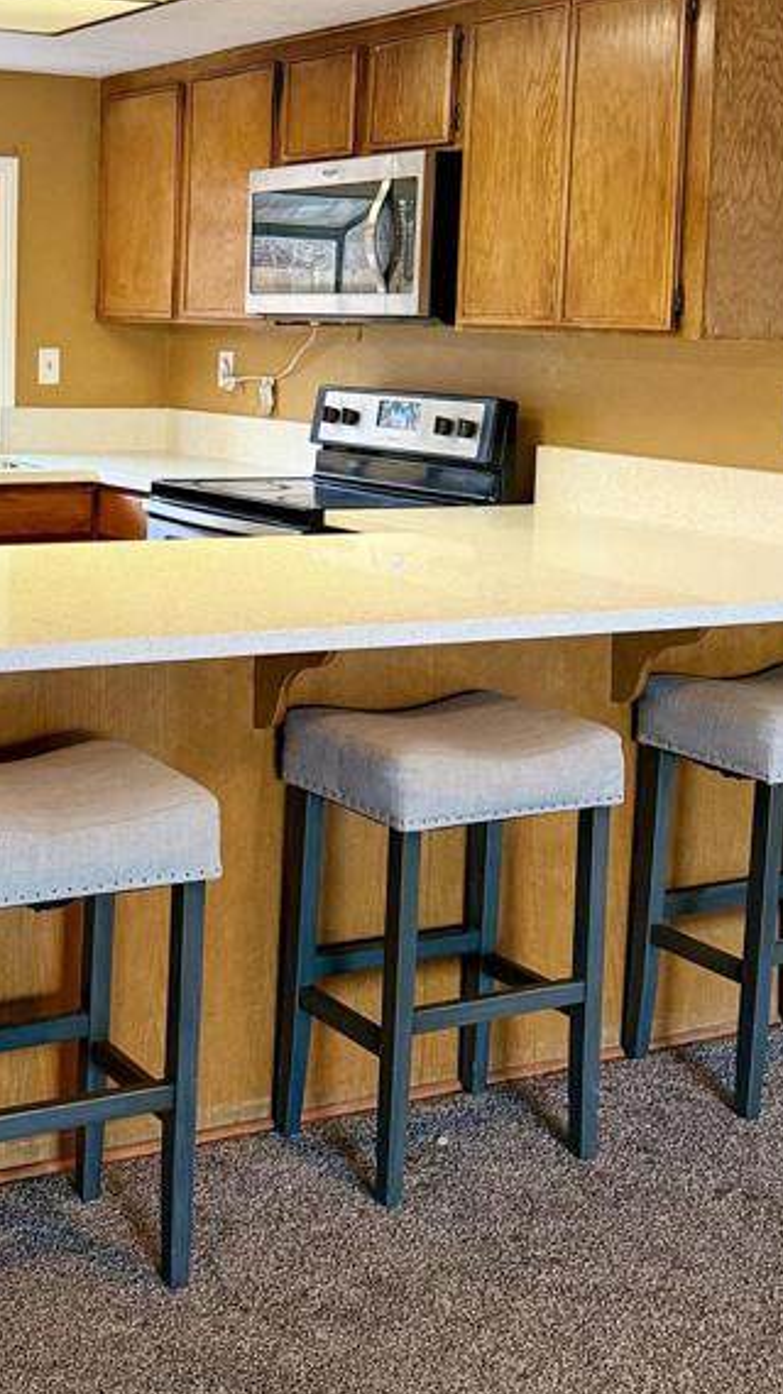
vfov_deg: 42.7
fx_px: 1737
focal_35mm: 47
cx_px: -86
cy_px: 396
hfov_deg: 23.7
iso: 200
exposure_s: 1/60
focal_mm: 6.76
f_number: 1.78
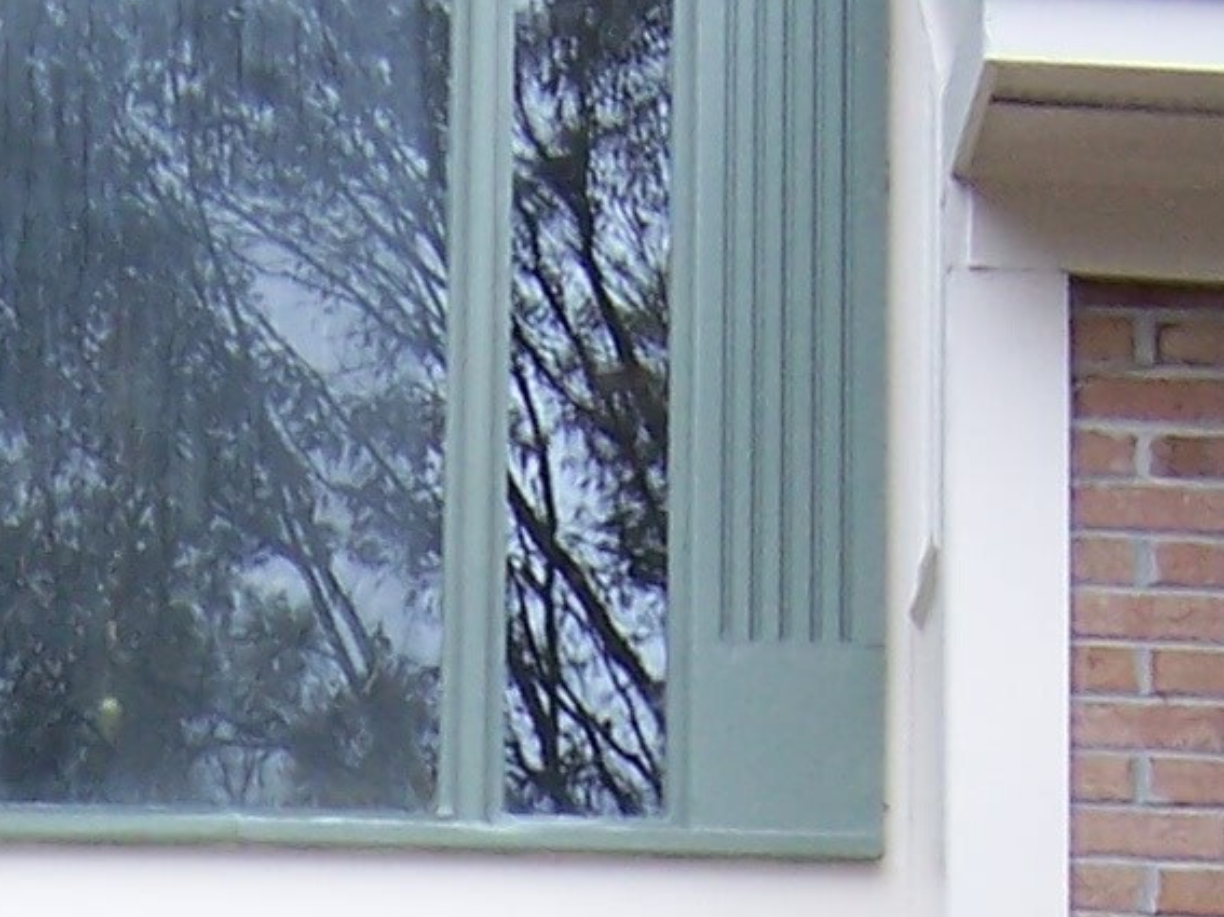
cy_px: 2041
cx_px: 71
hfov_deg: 13.0
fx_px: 5303
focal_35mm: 150
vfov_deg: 9.1
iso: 80
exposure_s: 1/90
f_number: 3.4
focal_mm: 5.5
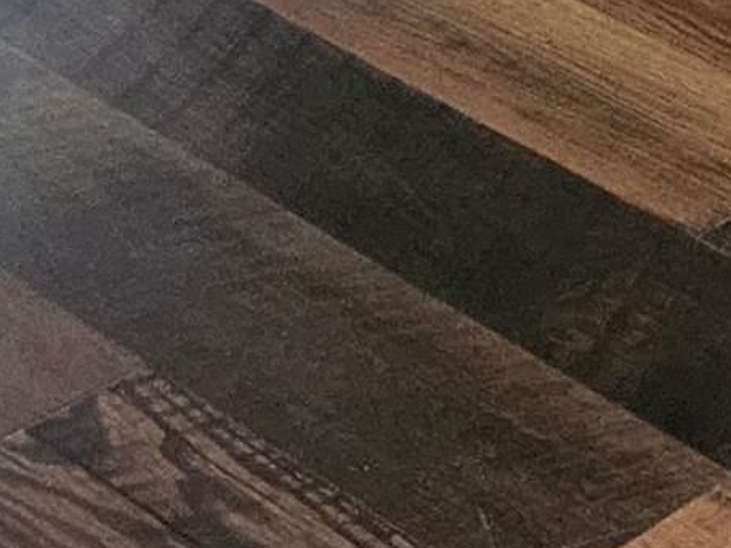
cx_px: 1149
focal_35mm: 155
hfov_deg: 12.1
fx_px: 3273
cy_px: -1263
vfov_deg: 7.9
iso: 800
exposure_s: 1/24
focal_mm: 5.4
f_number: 1.8
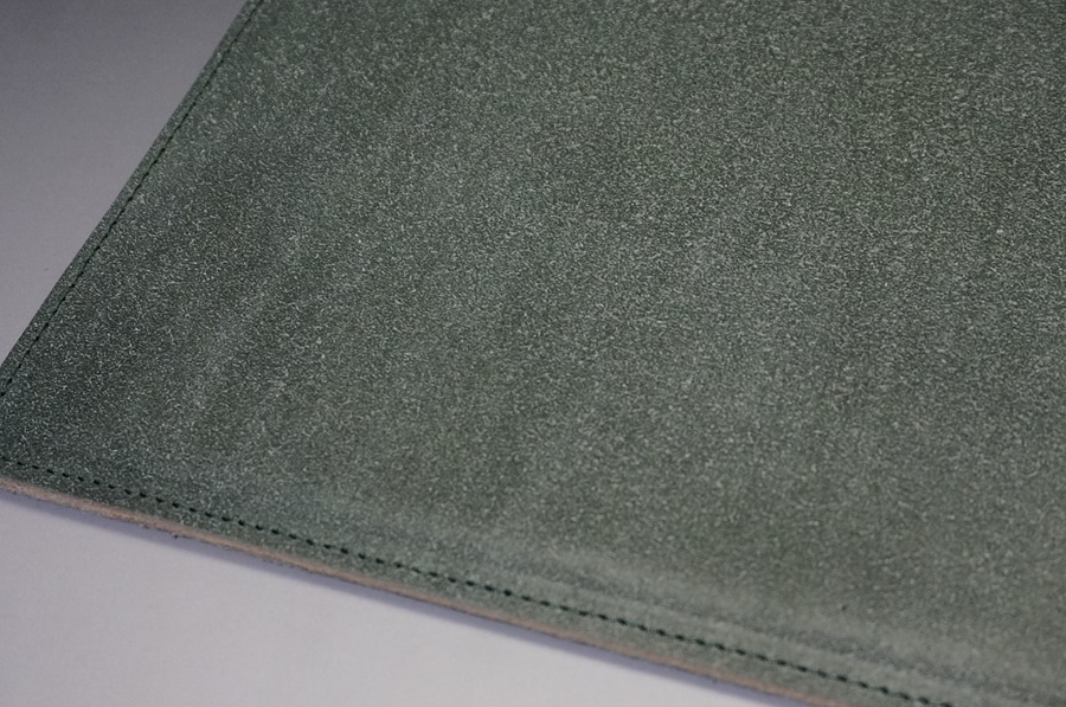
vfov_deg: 25.9
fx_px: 1537
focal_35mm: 52
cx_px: 621
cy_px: 358
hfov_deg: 38.1
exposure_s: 1/160
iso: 1600
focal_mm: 26
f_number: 4.5
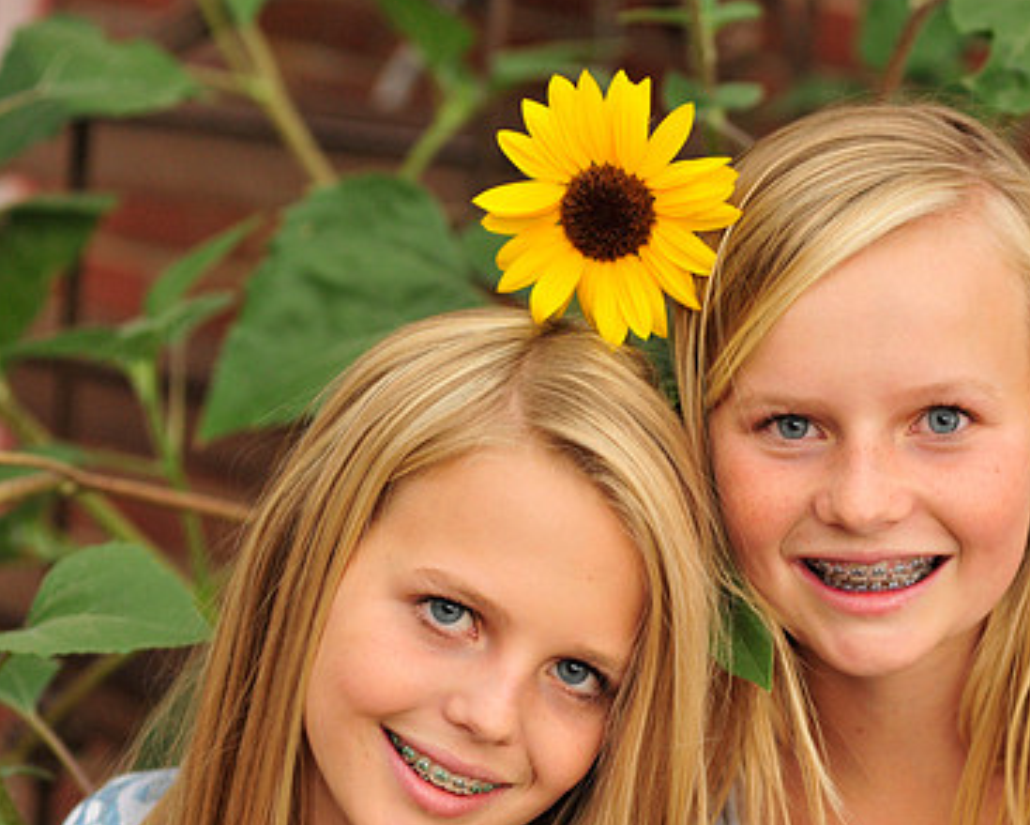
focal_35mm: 119
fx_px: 3629
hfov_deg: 16.1
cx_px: 625
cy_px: 521
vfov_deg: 13.0
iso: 1600
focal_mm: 80
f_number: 4.5
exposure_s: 1/400
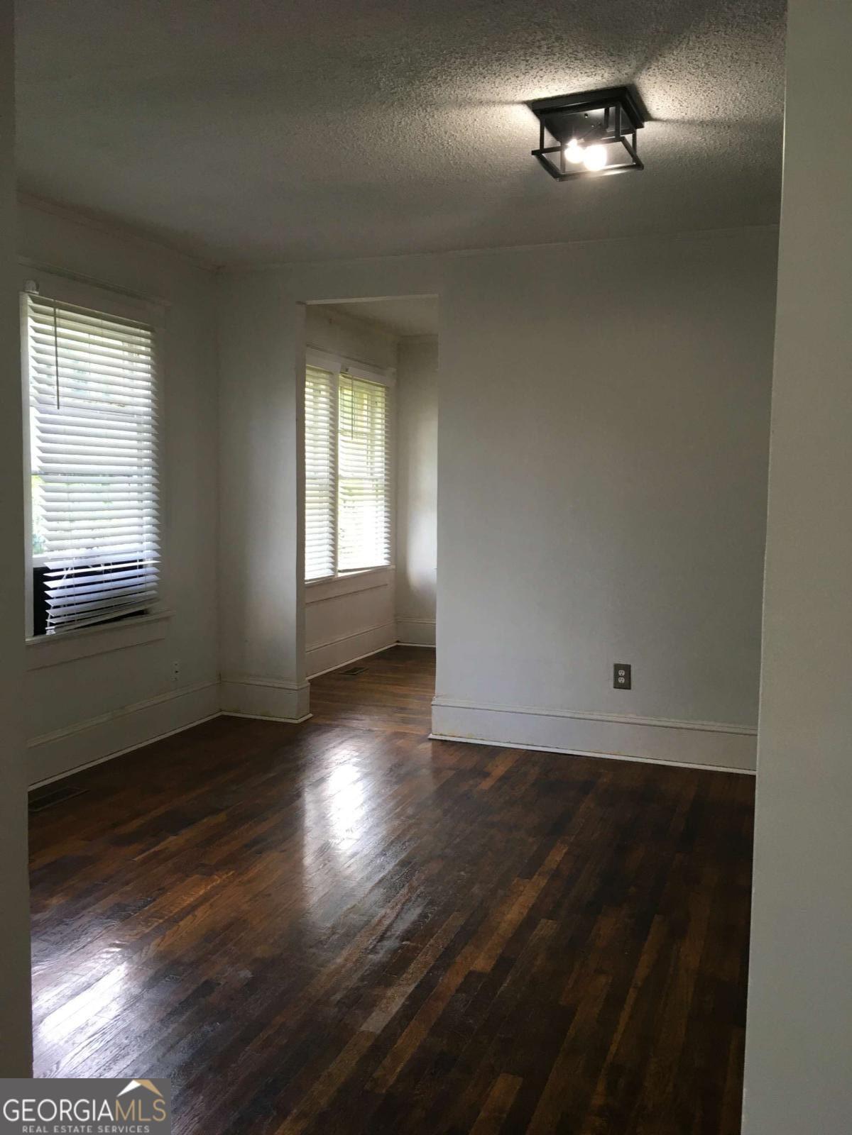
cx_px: 426
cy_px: 568
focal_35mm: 29
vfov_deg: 61.7
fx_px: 952
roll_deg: +1.1
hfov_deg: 48.2
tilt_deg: -5.1
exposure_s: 1/30
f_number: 2.2
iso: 32
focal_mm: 4.15
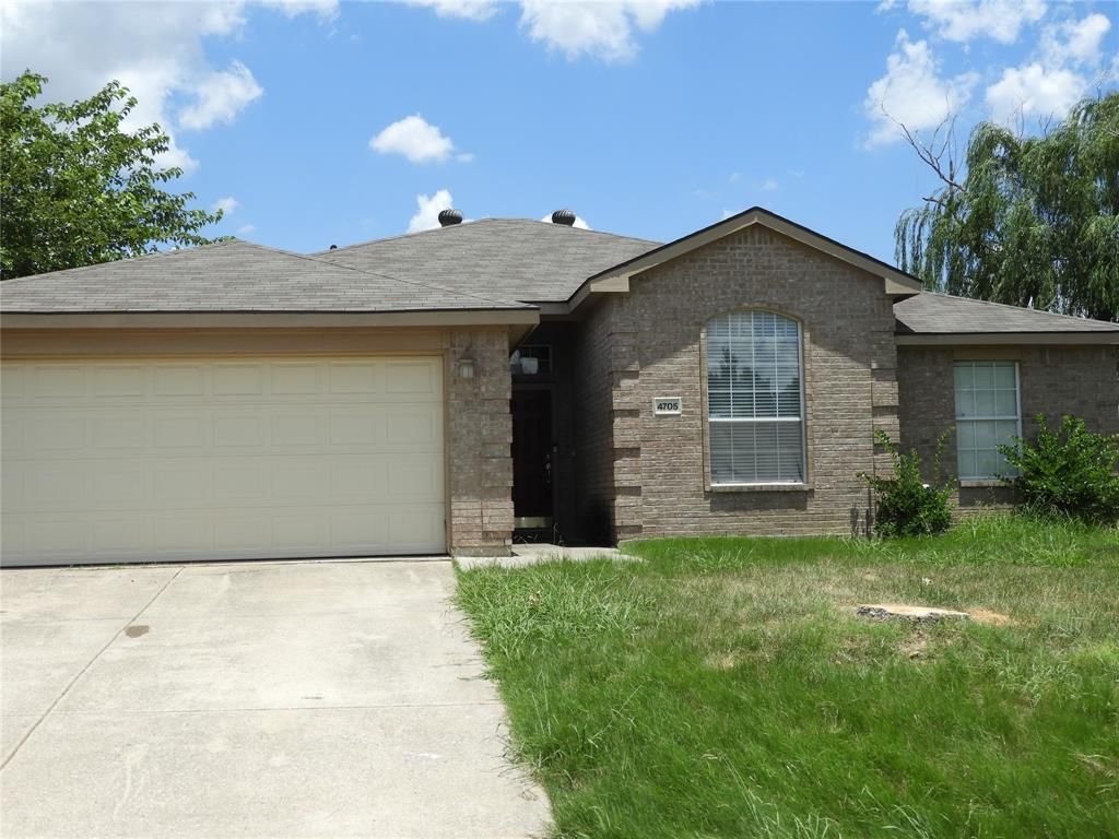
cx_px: 560
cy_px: 420
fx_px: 1293
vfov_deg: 36.0
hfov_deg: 46.8
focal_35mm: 40
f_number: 3.8
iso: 100
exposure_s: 1/1000
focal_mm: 7.2
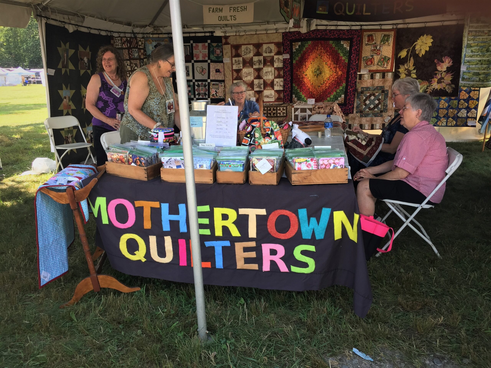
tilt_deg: -15.7
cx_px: 246
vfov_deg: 48.2
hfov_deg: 61.7
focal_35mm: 29
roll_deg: -1.4
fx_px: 411
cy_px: 184
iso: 32
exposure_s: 1/120
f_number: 2.2
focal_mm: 4.15
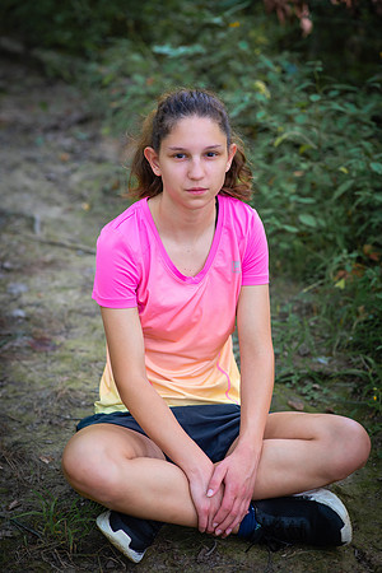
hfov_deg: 16.1
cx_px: 191
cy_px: 286
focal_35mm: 85
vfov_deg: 23.9
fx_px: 1353
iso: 360
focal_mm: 85
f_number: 3.2
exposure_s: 1/200
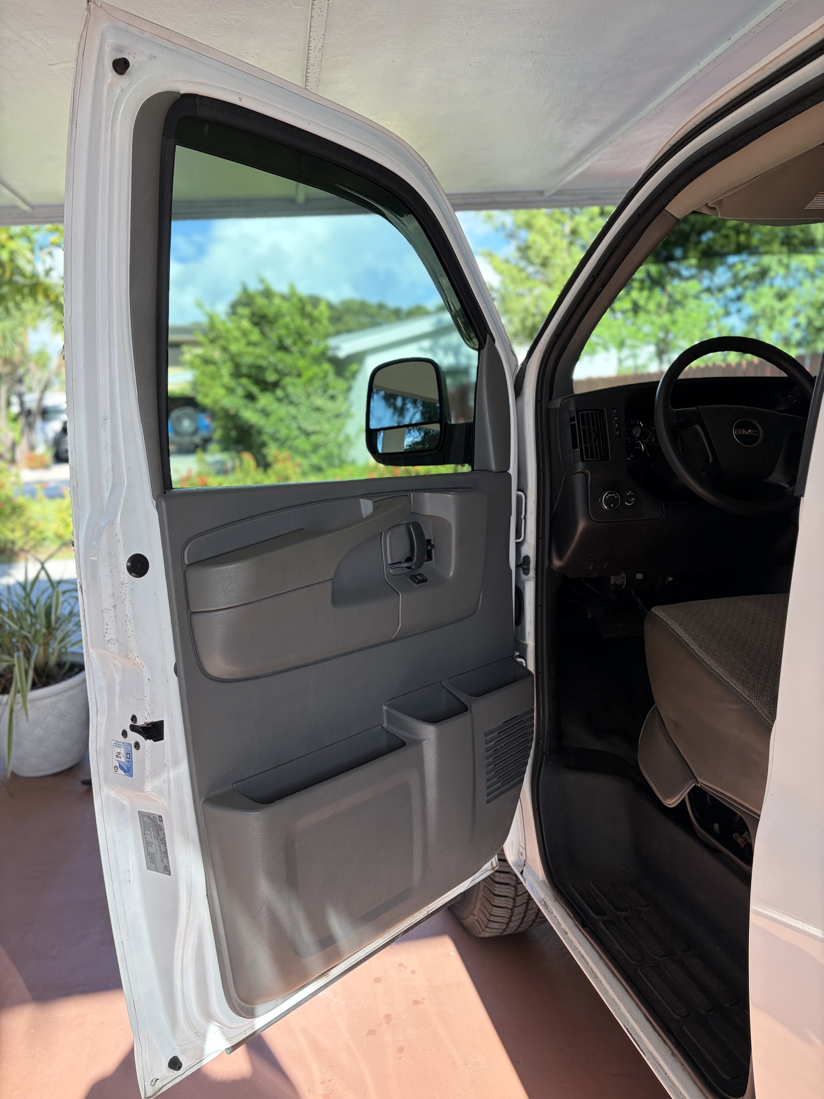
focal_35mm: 26
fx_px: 825
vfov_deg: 67.3
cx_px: 412
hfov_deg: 53.1
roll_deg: +1.7
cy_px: 550
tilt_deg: -9.8
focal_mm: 5.96
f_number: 1.6
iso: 64
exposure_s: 1/531
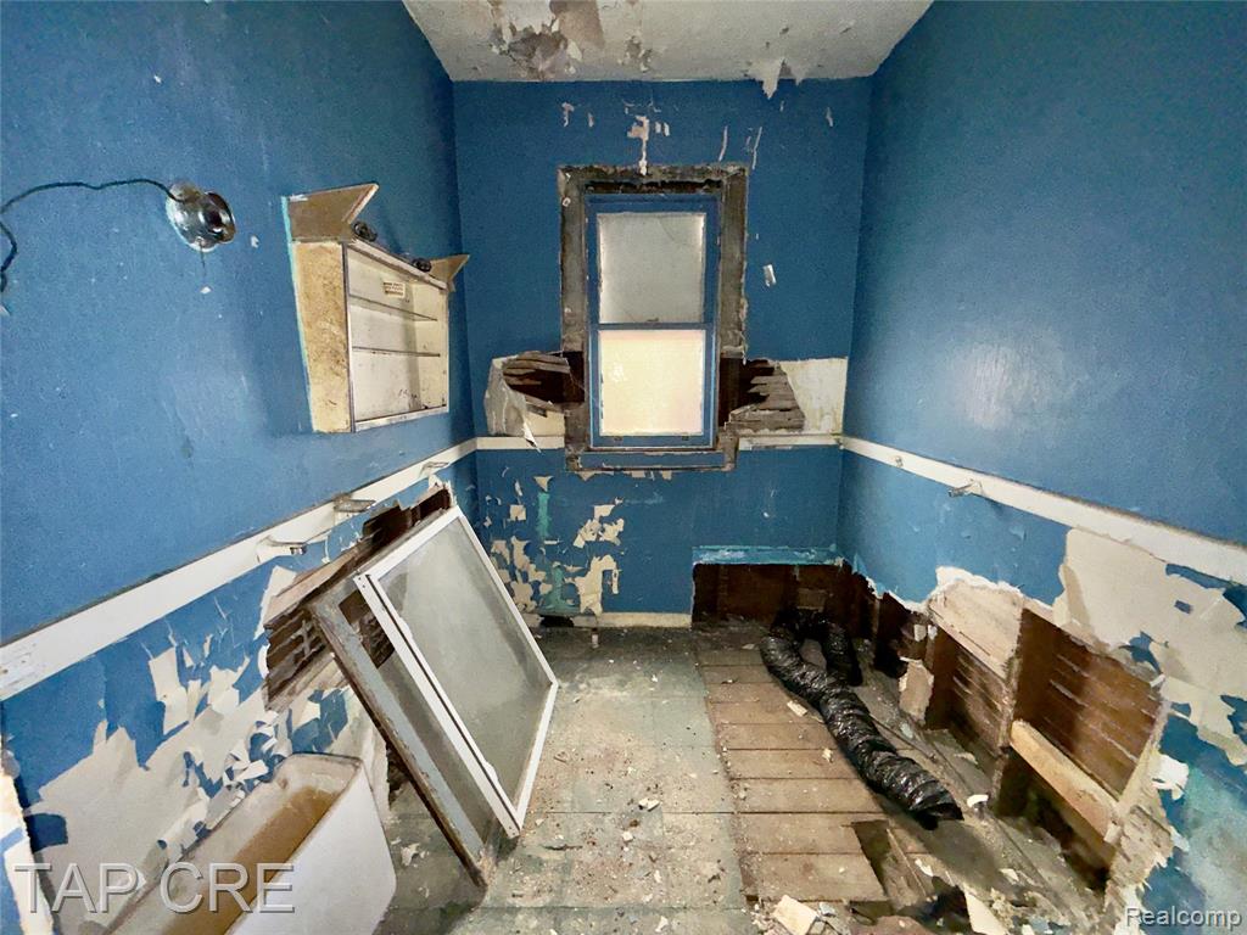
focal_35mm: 14
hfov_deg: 102.1
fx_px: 504
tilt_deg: -10.8
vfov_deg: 85.7
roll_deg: +0.3
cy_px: 468
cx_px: 624
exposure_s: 1/60
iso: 320
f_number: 2.2
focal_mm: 2.22
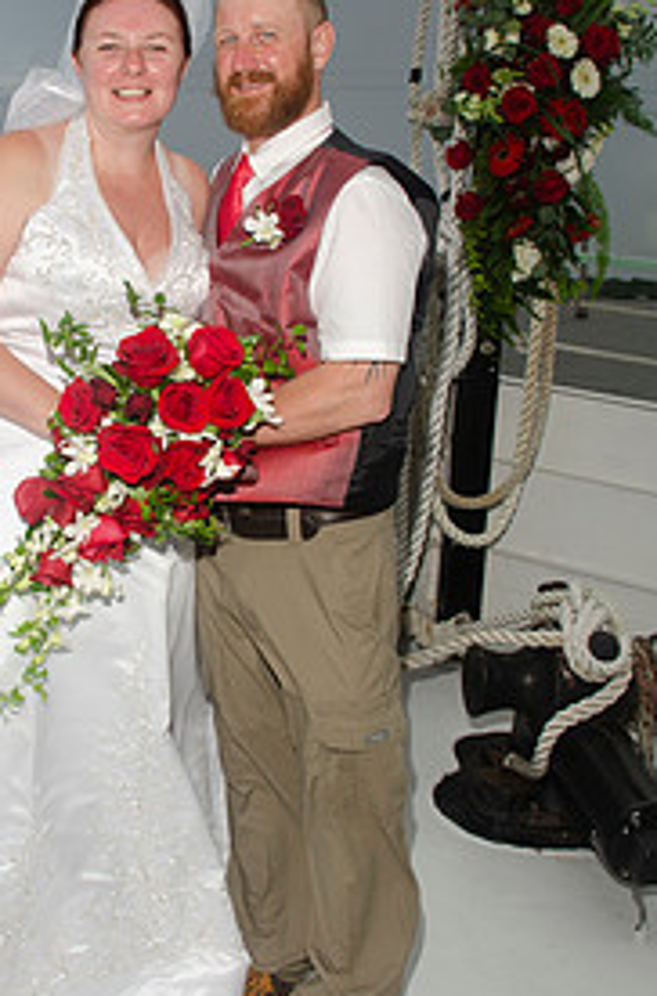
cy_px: 462
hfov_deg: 26.9
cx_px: 159
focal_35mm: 49
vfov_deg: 40.4
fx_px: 1351
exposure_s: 1/250
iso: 100
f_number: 6.3
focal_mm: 20
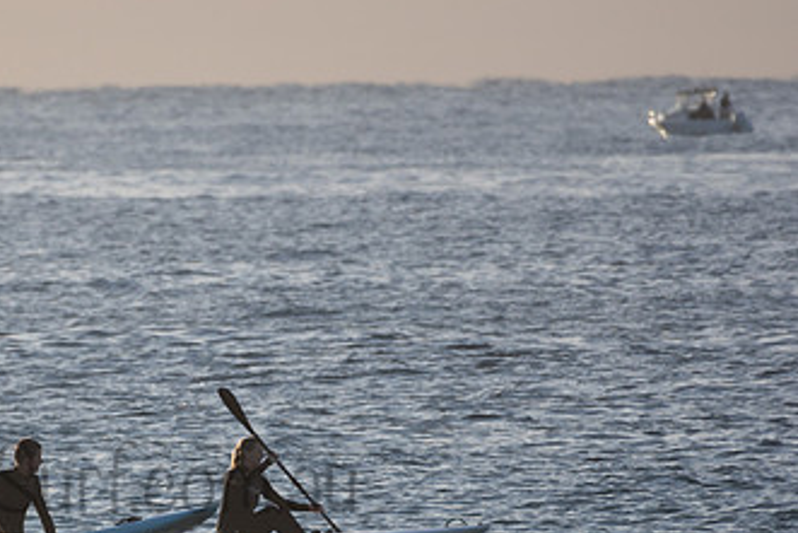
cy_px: 457
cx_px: 101
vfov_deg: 1.0
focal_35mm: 1314
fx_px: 29138
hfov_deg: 1.6
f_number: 5.6
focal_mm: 500
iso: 280
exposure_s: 1/1600
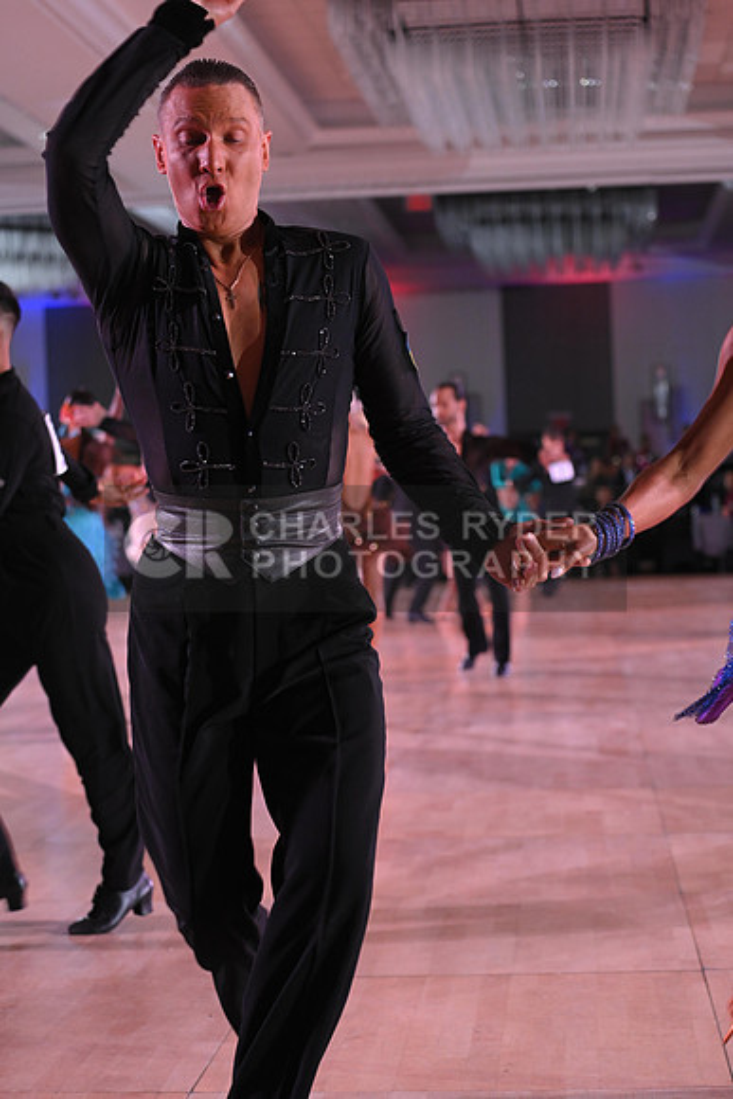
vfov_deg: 28.8
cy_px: 550
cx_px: 366
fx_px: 2136
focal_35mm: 70
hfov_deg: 19.5
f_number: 4.5
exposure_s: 1/200
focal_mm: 70
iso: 1600
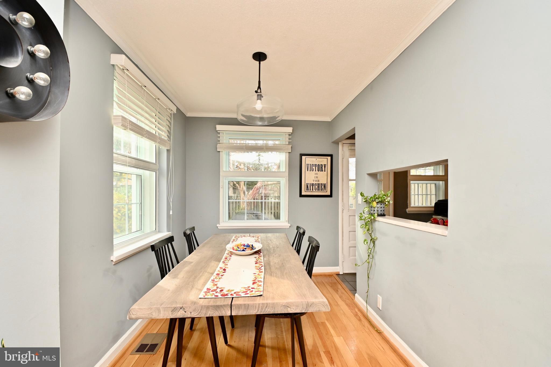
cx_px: 276
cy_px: 184
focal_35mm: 15
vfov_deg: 77.3
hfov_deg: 100.4
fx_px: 230
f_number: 7.1
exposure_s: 1/30
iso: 200
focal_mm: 10
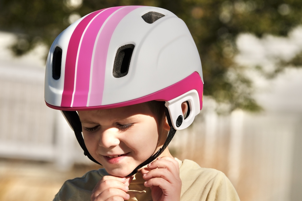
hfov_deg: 12.4
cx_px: 151
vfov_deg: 8.3
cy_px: 100
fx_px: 1392
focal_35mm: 166
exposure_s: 1/1600
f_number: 5.6
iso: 125
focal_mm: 110.6
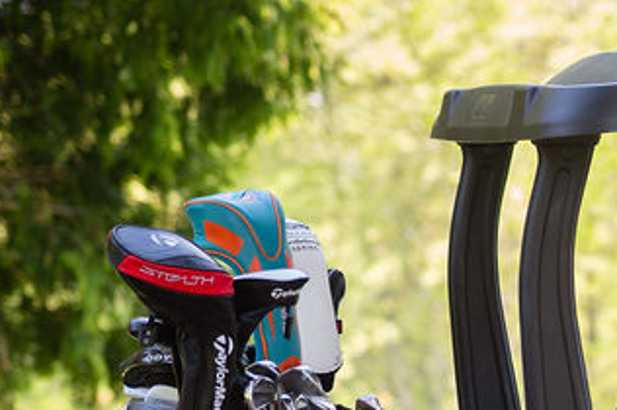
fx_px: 3989
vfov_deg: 5.8
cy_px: 616
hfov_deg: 8.7
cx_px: 884
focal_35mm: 233
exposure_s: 1/160
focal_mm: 70
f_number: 2.8
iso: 160
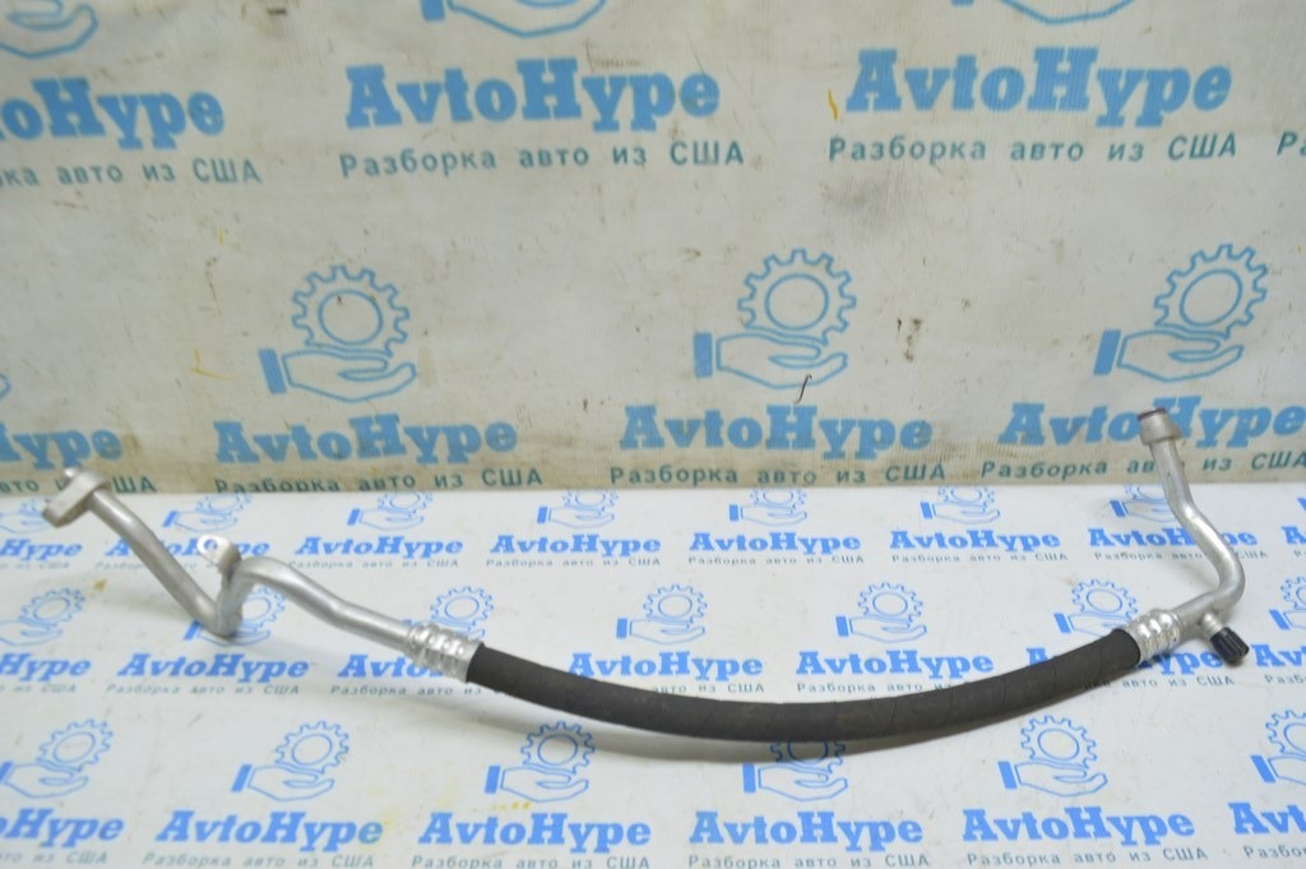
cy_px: 434
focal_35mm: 32
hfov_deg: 59.5
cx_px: 653
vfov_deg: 41.6
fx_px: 1142
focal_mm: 21
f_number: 5.6
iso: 400
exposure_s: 1/20
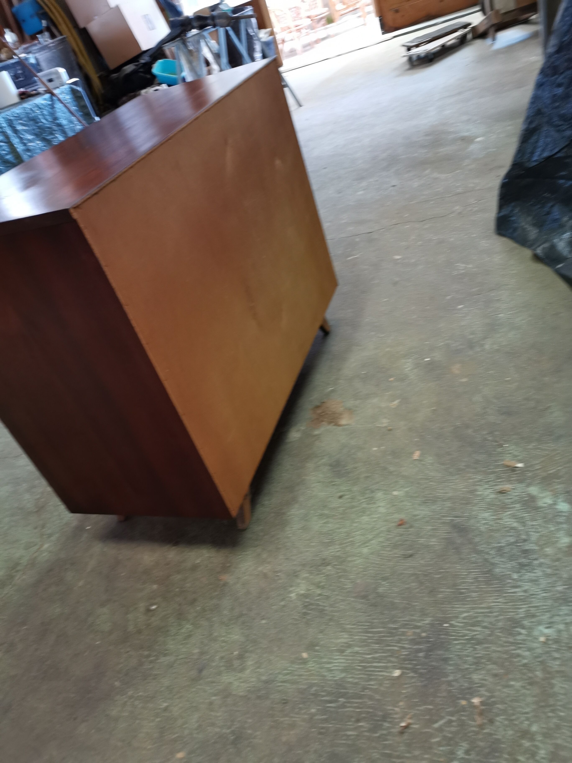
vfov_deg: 65.3
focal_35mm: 27
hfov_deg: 51.4
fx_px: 595
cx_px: 286
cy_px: 382
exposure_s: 1/33.3
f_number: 1.8
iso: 320
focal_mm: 5.58
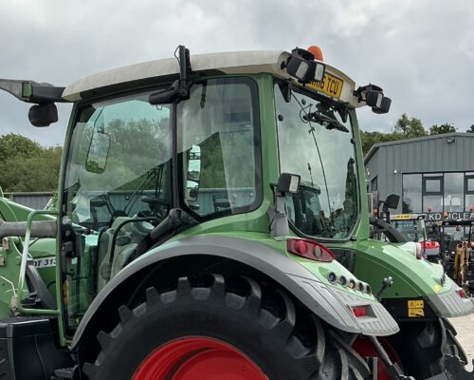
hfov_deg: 33.5
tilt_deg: +2.4
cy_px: 294
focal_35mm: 56
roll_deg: +2.8
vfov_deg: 26.7
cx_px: 191
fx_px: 786
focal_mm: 3
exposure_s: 1/1076
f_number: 1.8
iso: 25
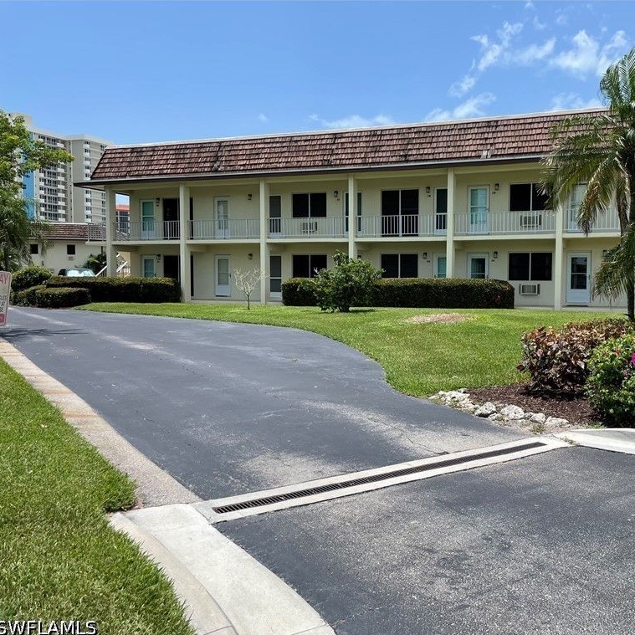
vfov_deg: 52.5
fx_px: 643
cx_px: 420
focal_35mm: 31
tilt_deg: -3.3
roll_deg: +0.1
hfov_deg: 51.6
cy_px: 320
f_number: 1.6
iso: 32
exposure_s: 1/3300
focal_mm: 4.2
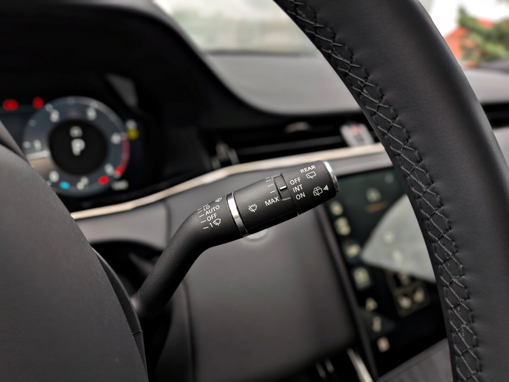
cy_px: 191
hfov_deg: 71.6
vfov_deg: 56.8
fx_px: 353
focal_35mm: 24
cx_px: 254
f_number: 1.7
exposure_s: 1/91.8
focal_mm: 4.53
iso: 30
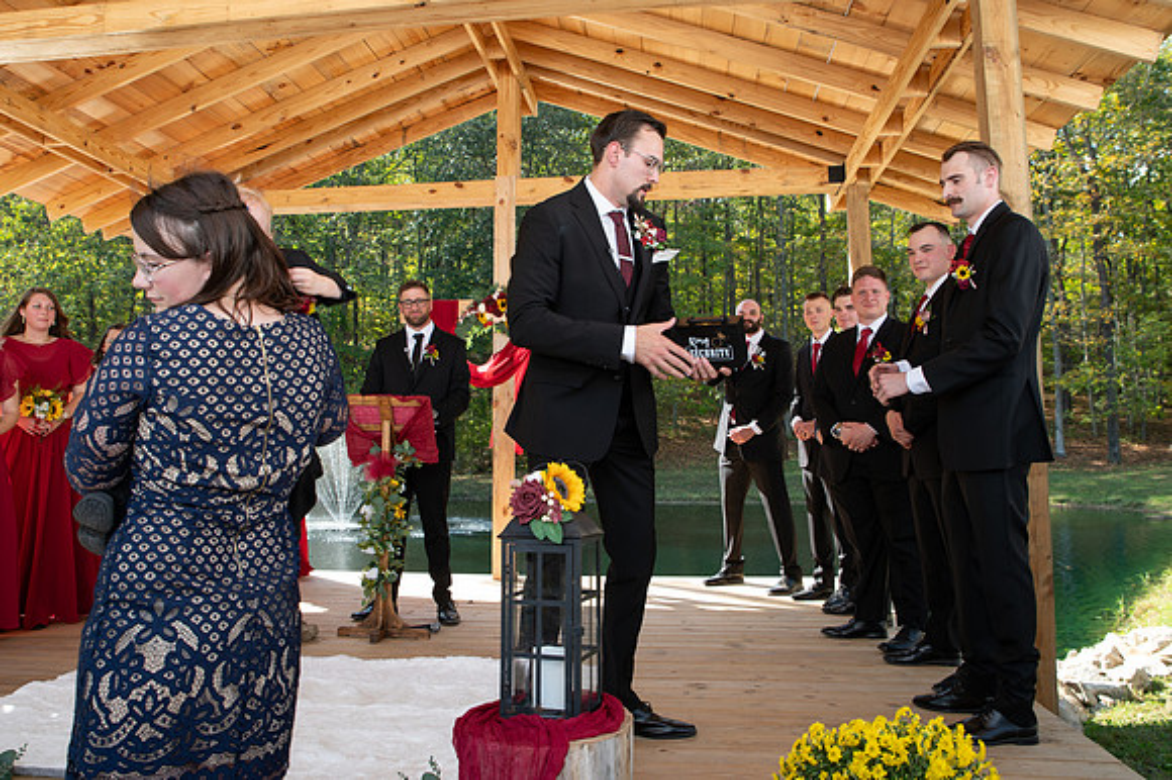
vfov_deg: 46.4
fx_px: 910
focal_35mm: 28
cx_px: 560
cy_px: 352
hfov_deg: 65.5
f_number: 5.6
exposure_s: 1/200
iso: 320
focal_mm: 24
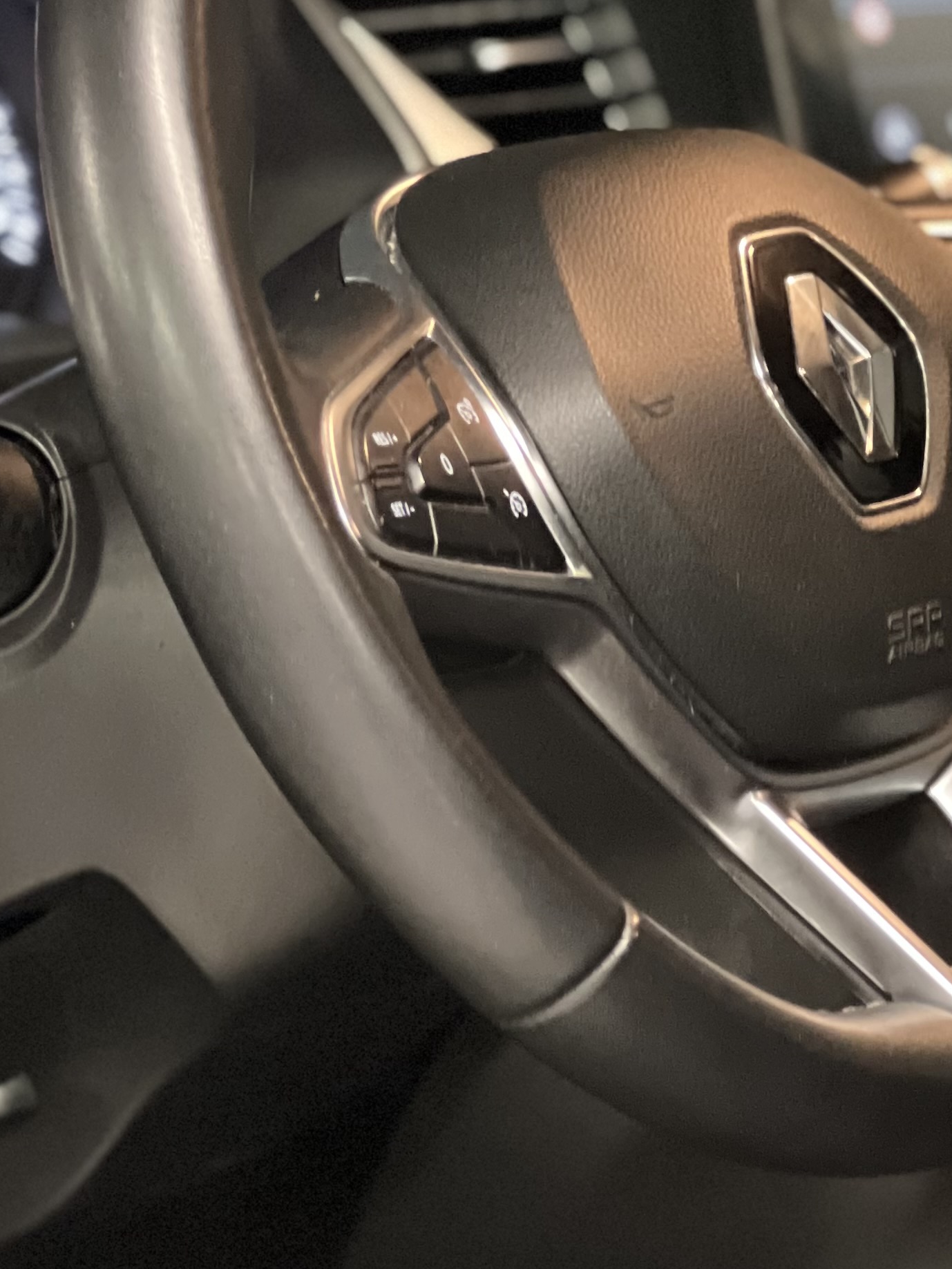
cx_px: 503
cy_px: 596
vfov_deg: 11.7
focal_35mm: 169
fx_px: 6196
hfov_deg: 8.8
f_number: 2.8
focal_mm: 9
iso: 1000
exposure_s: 1/14
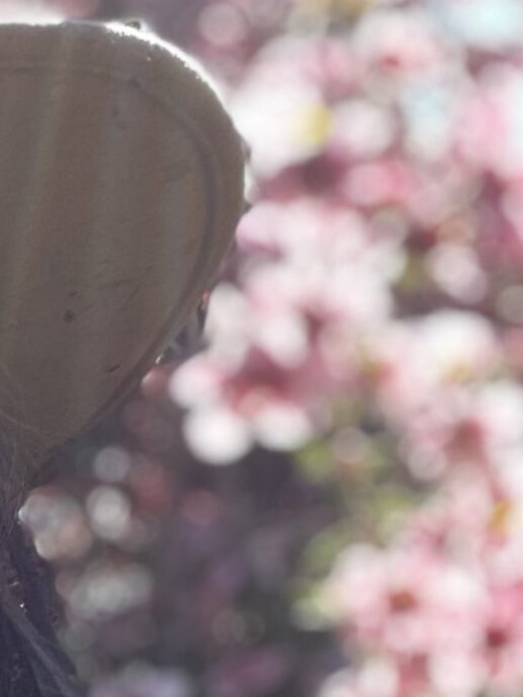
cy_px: 550
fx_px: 2236
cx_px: -402
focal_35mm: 111
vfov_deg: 17.6
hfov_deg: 12.3
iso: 25
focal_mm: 2.71
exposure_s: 1/121
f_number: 2.2
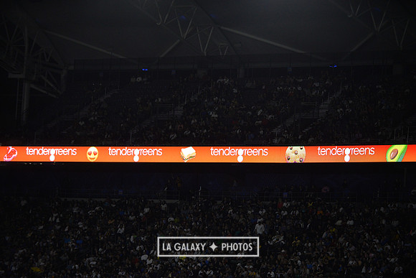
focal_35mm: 175
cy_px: 139
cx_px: 208
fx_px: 2023
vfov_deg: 7.9
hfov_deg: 11.7
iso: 1600
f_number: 2.8
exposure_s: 1/3200
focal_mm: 175
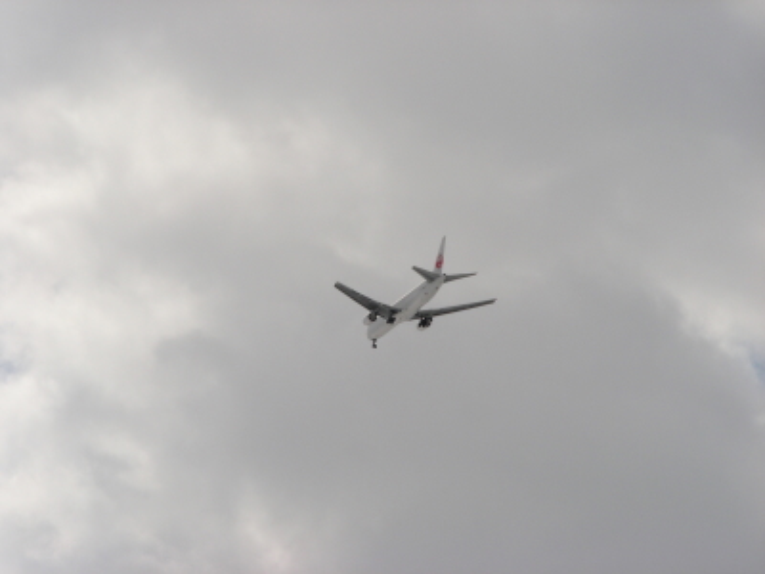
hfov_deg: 10.1
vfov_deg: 7.6
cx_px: 382
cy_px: 287
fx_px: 4332
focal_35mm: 196
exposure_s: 1/525
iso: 50
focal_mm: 32.7
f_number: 5.6
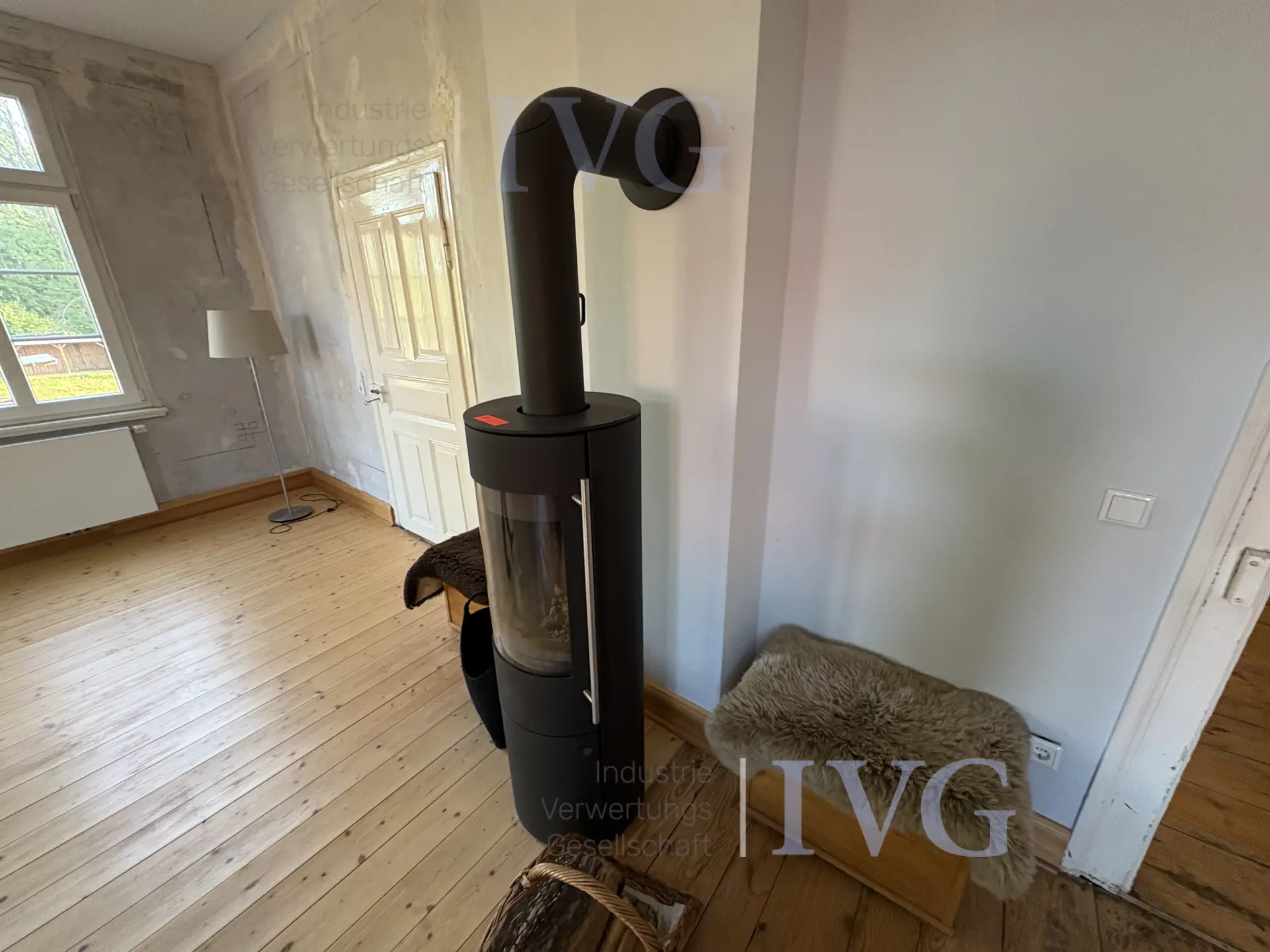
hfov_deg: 102.1
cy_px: 476
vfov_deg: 85.7
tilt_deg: -20.5
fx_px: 514
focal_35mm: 14
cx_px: 635
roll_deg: +1.0
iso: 250
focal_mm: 2.22
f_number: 2.2
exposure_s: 1/60
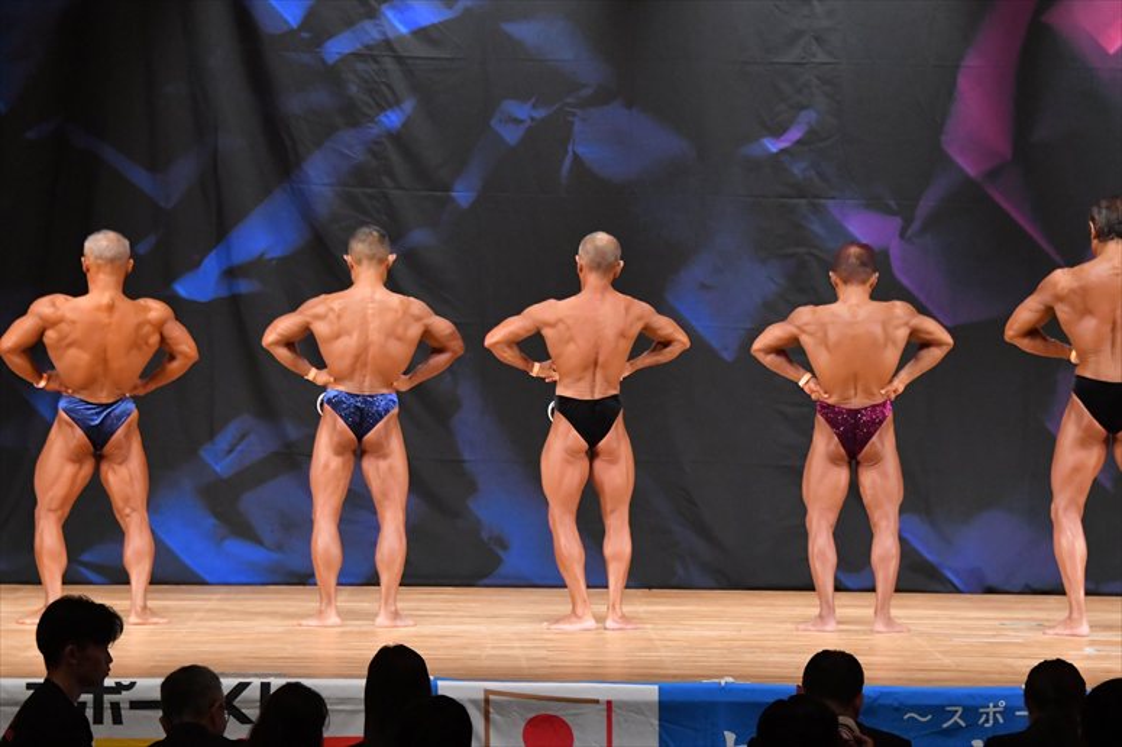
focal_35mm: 183
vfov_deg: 7.5
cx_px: 561
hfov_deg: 11.2
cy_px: 374
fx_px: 5701
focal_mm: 122
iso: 6400
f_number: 5.6
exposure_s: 1/400
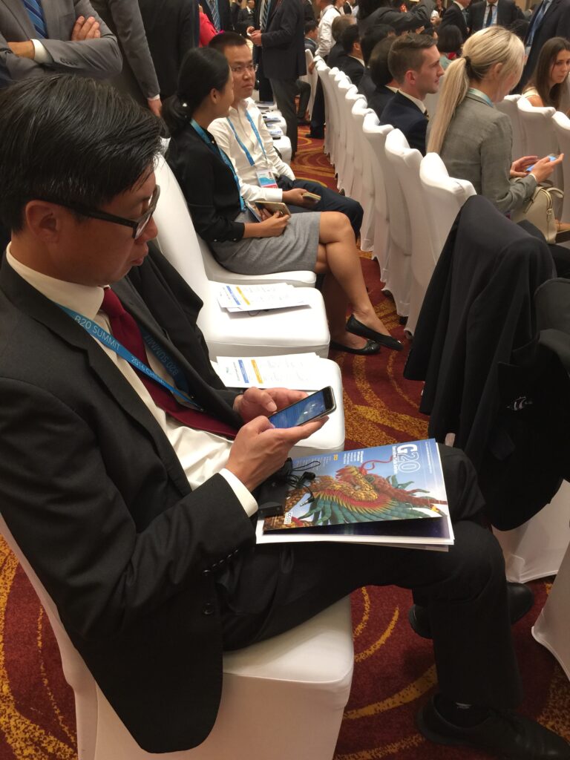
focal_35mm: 29
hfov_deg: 48.2
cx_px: 285
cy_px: 380
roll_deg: +0.2
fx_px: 637
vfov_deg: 61.7
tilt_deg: -28.9
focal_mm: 4.15
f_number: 2.2
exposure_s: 1/33
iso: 64
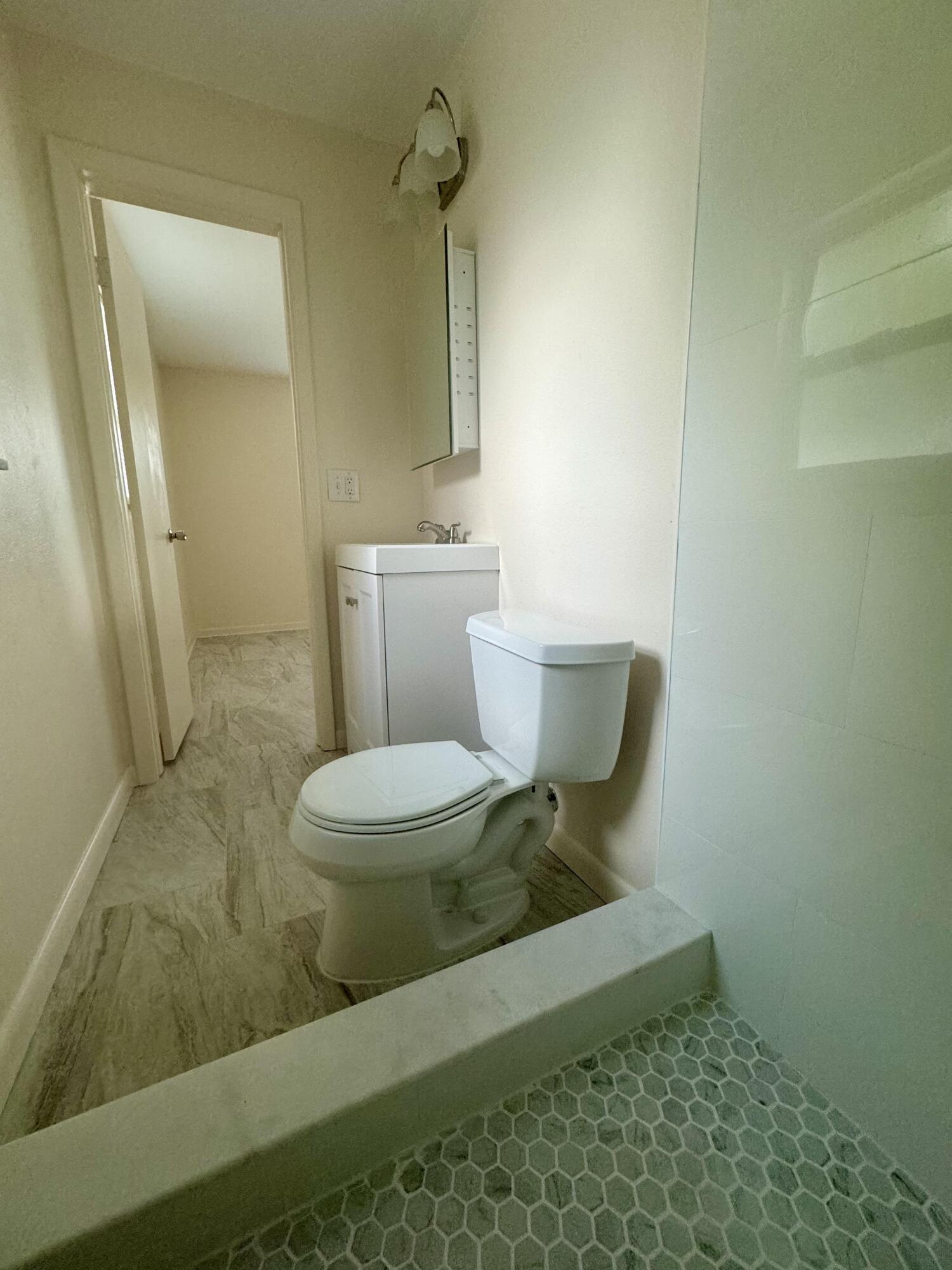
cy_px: 635
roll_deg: +0.7
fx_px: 513
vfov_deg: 102.1
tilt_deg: -10.7
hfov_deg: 85.7
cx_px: 476
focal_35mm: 14
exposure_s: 1/99
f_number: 2.2
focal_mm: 2.22
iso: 200
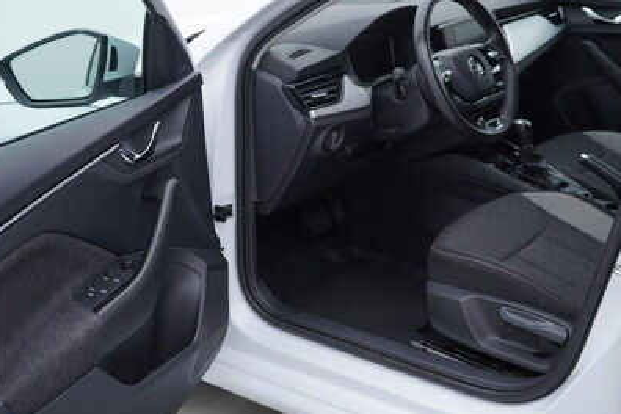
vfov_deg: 26.9
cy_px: 148
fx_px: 862
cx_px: 337
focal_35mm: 50
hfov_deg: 39.6
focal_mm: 24
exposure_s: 1/60
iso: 125
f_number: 3.5
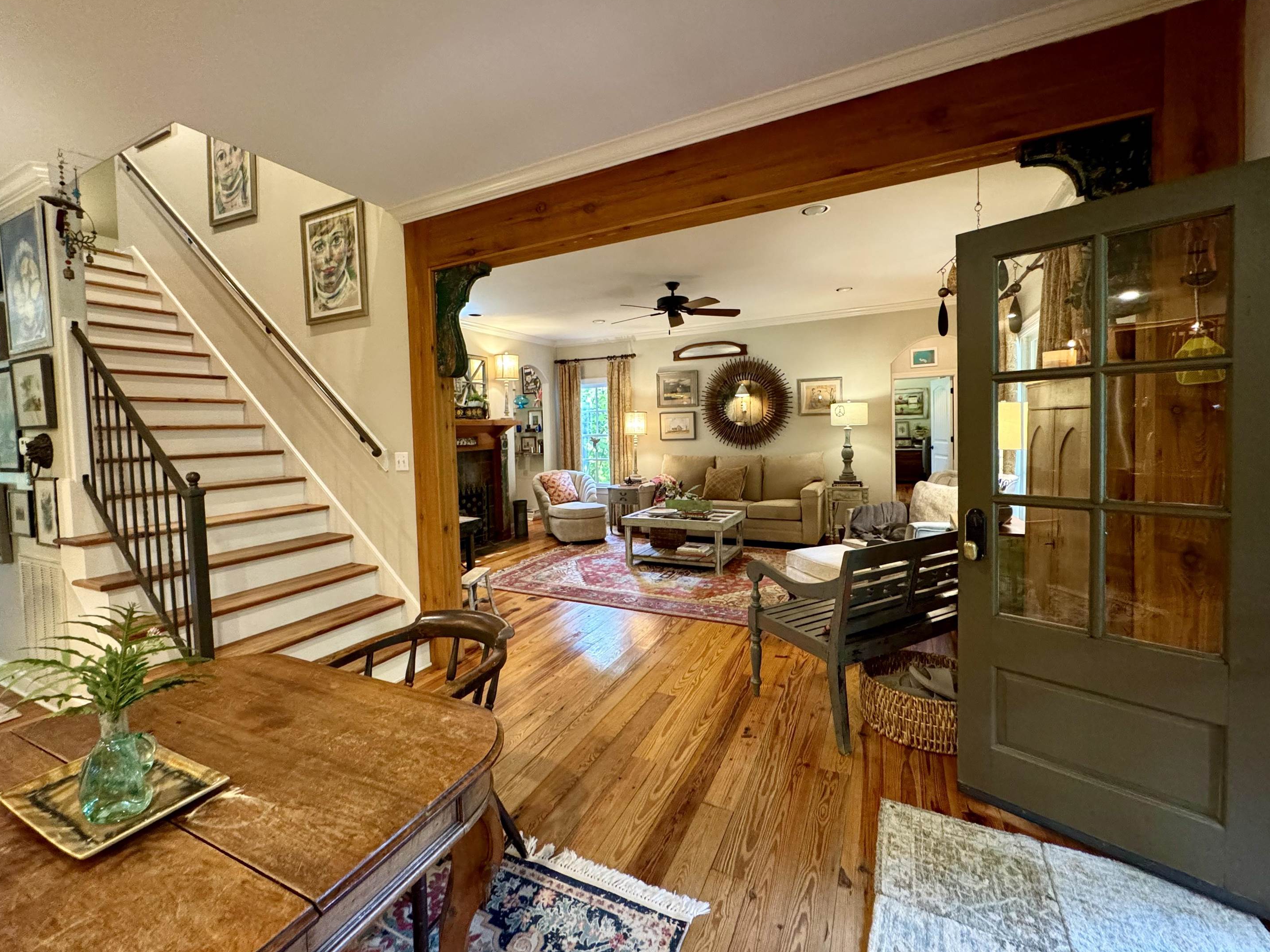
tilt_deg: -2.3
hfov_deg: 98.1
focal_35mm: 15
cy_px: 447
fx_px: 550
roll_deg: +1.3
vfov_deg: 81.7
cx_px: 613
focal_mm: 2.22
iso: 640
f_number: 2.2
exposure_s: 1/60
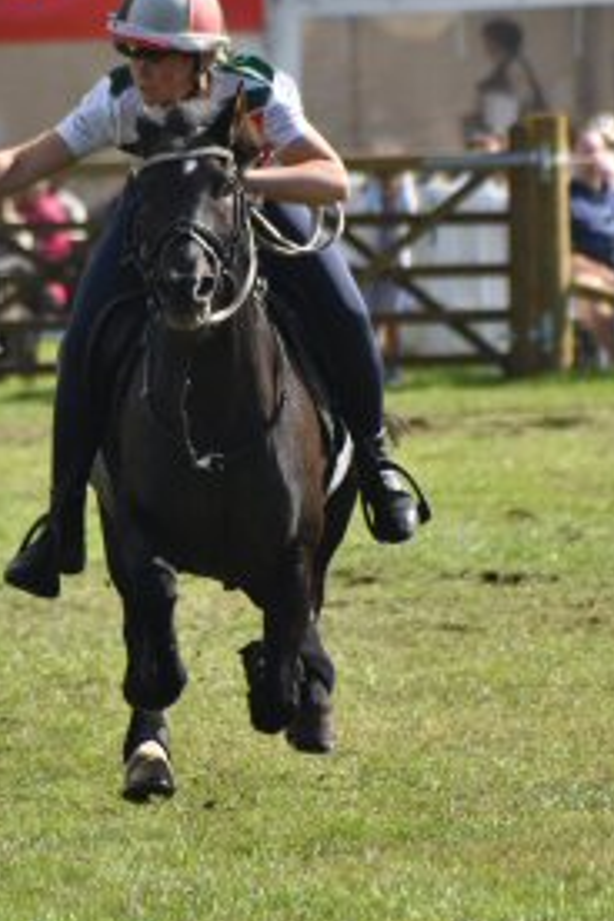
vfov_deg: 3.1
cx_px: 164
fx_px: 16909
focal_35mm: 661
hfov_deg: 2.1
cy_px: 334
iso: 400
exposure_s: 1/2000
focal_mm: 270
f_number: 7.1
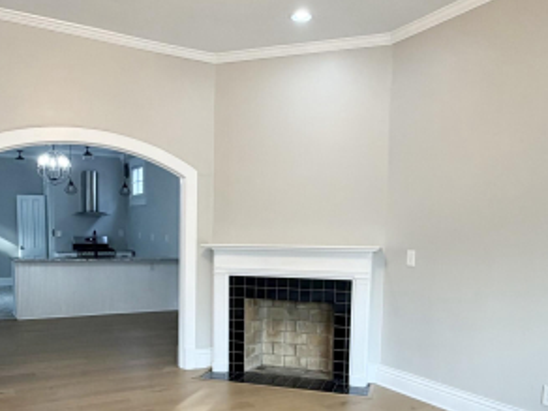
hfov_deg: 56.7
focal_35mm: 32
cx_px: 252
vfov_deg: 43.2
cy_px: 293
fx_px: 507
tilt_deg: -7.4
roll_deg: -1.2
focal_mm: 2.22
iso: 125
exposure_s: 1/120
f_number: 2.2
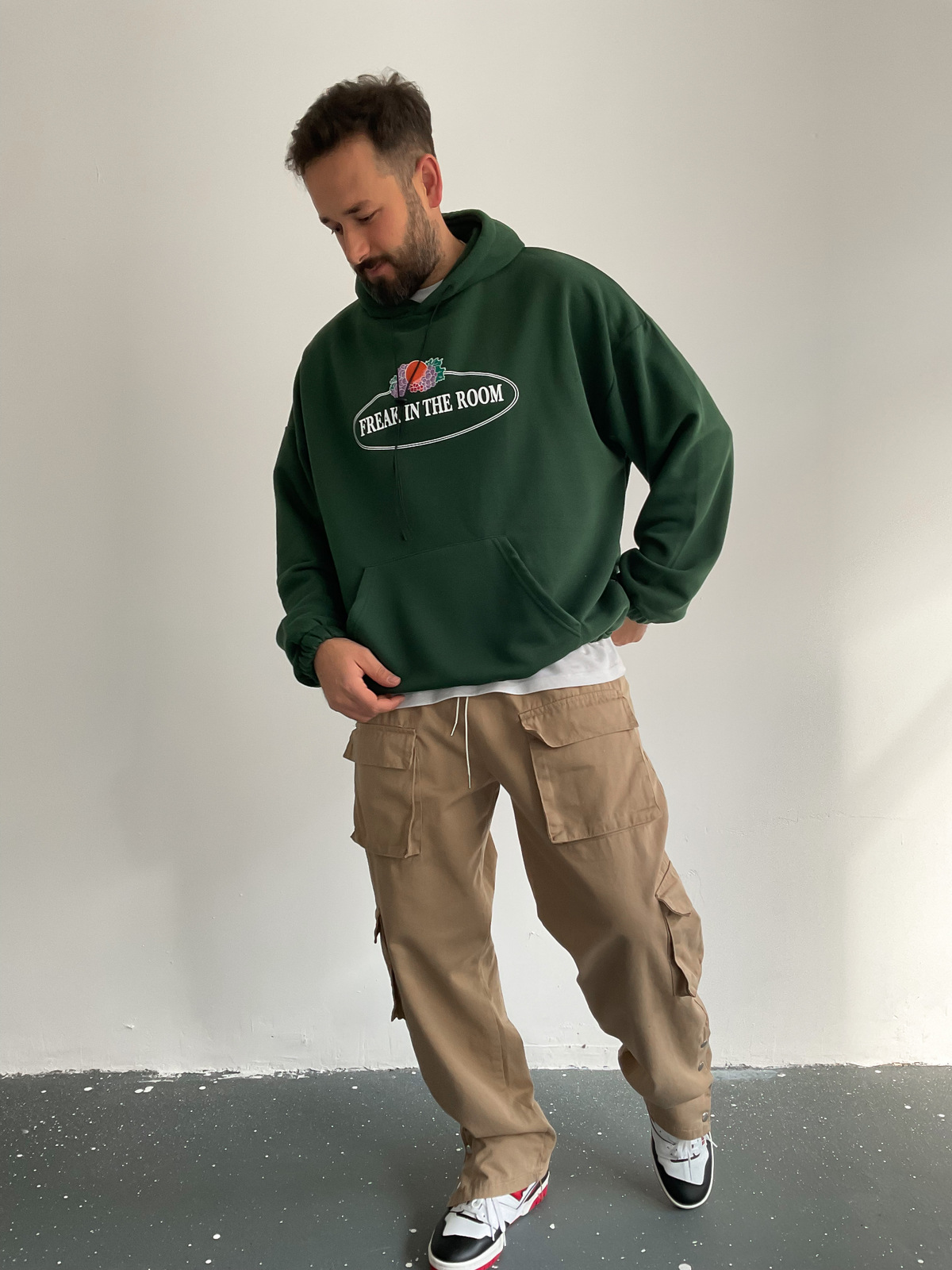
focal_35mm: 29
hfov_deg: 48.2
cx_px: 476
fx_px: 1063
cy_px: 635
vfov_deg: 61.7
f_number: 1.8
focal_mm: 3
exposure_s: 1/120
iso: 64
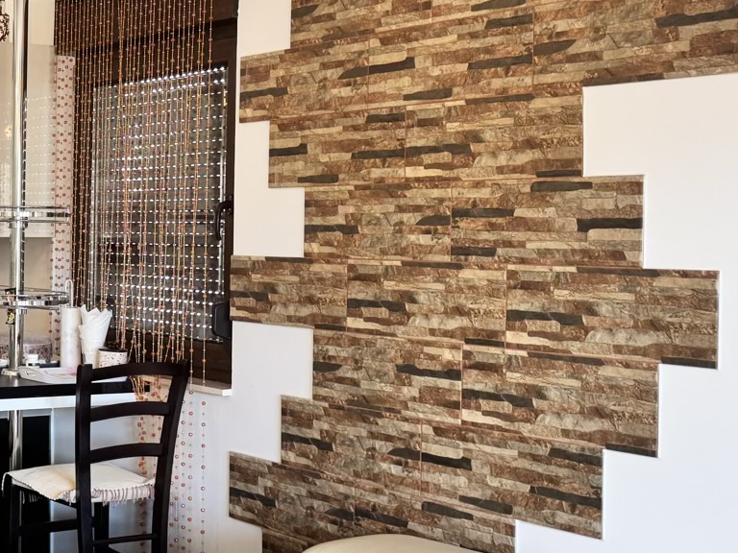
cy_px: 236
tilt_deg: -0.3
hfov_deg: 28.6
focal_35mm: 60
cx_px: -111
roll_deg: -0.6
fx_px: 1279
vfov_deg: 24.4
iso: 200
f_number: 1.78
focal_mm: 6.76
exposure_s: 1/100
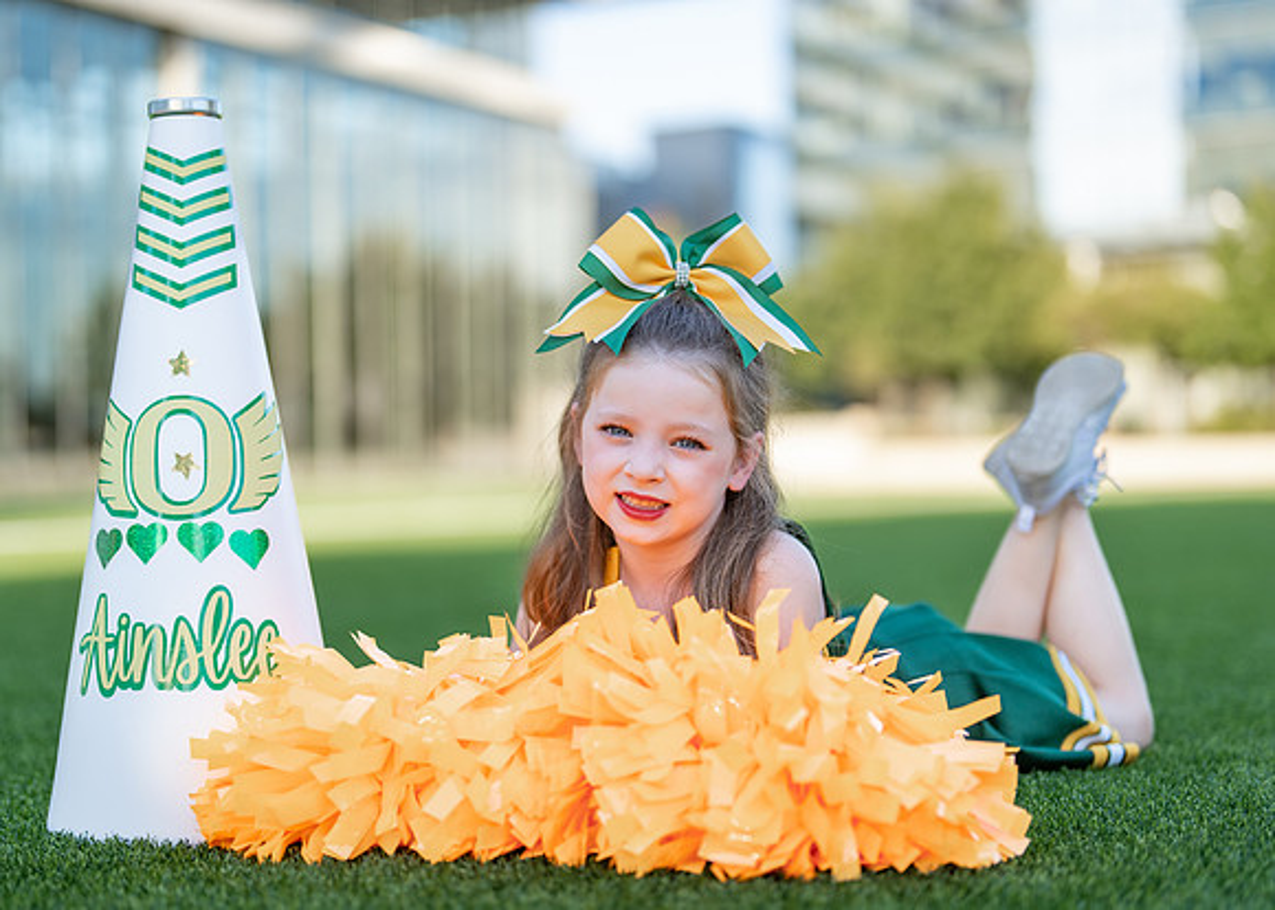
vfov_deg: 23.9
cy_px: 480
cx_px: 591
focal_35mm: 59
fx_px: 2148
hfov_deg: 33.0
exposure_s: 1/1250
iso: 100
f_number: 1.2
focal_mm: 50
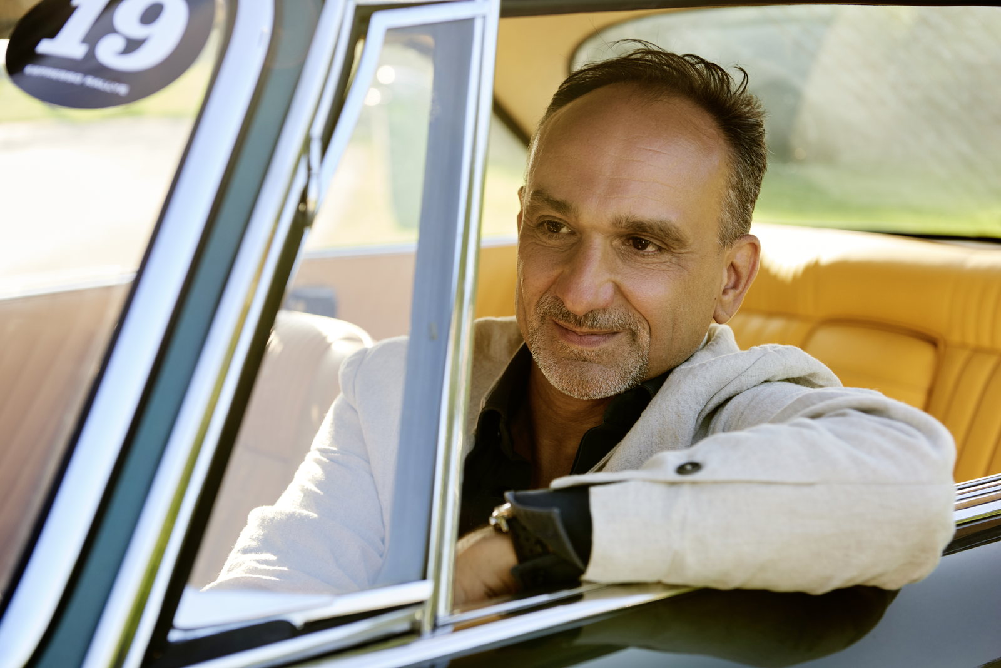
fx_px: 1836
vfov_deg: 20.6
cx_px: 500
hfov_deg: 30.5
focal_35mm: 66
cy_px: 334
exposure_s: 1/250
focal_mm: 66
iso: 400
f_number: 3.5
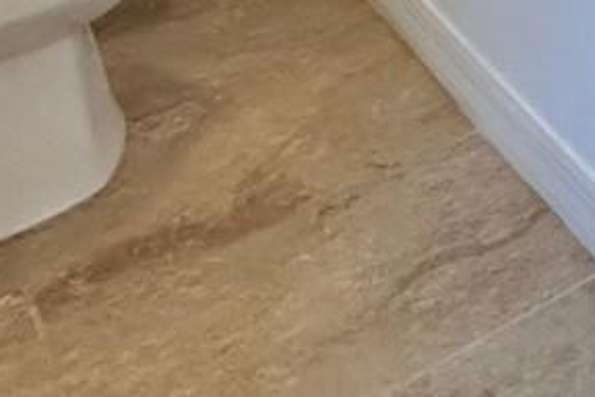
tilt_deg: -1.0
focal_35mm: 81
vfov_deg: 11.2
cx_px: 1545
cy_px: -761
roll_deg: +0.3
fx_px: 1339
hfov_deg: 13.7
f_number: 2.2
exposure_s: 1/120
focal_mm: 2.22
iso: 320
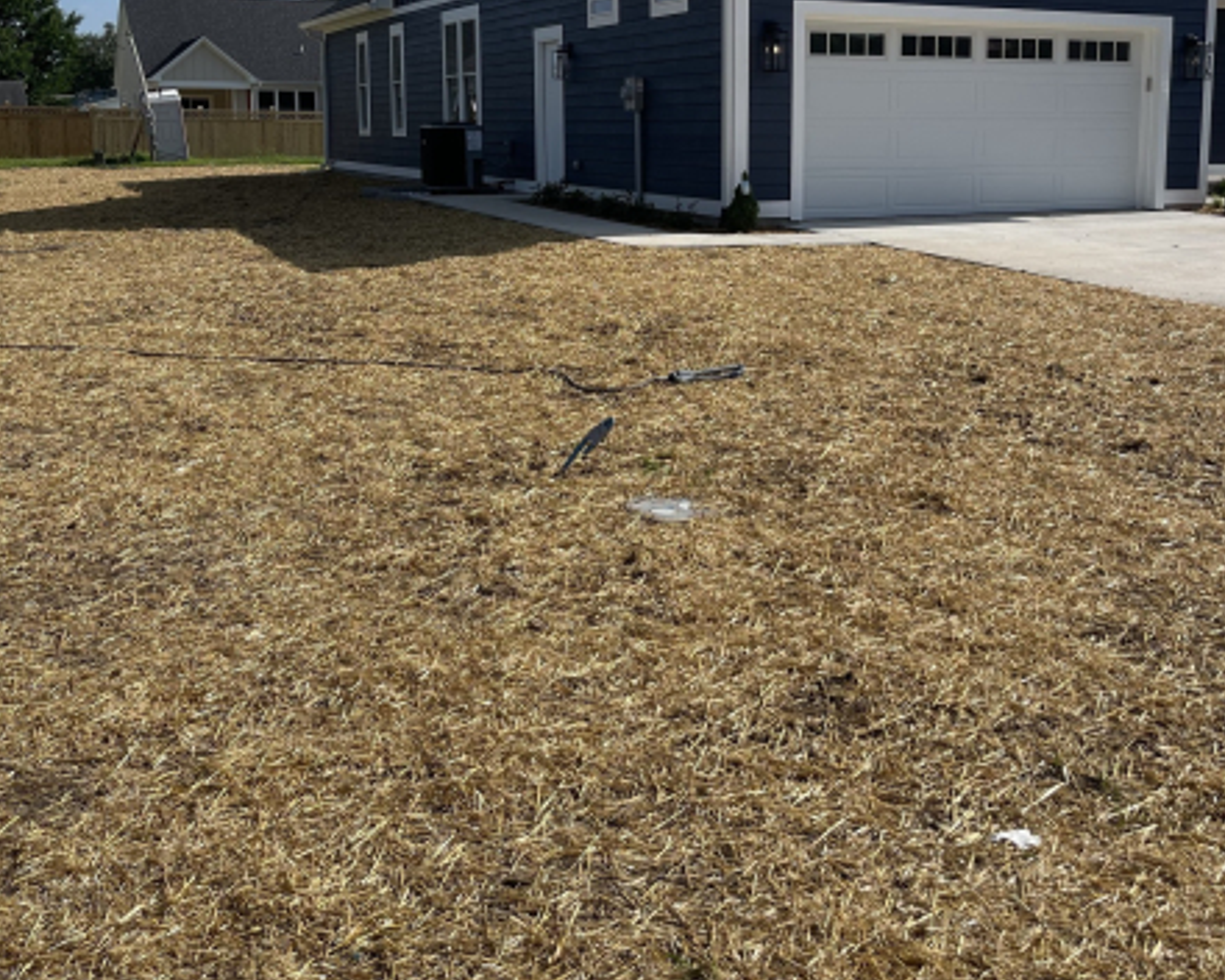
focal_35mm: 37
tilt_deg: -7.8
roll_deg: +0.3
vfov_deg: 39.4
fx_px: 1341
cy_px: 294
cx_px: 688
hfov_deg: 49.0
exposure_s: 1/4717
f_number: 1.6
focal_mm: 5.1
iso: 32
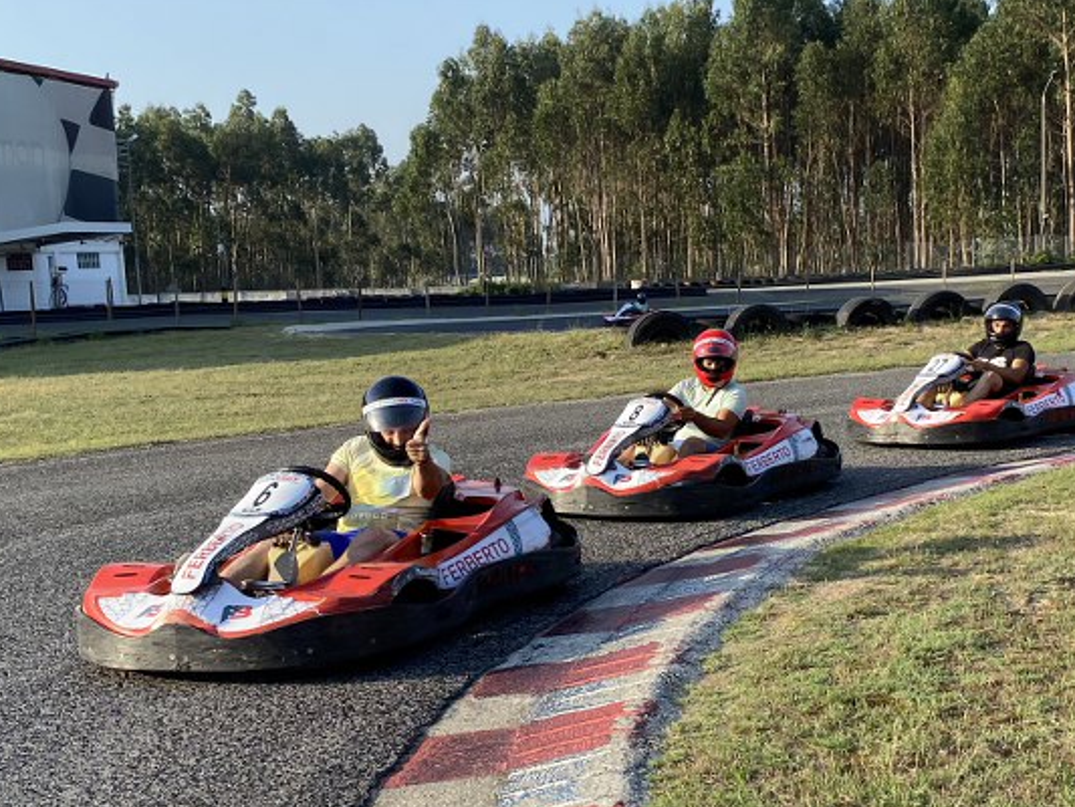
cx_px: 564
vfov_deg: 28.0
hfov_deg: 36.8
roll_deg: +3.4
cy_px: 472
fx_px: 1615
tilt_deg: -8.7
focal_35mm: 52
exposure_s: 1/1157
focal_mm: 4.25
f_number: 1.8
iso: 32
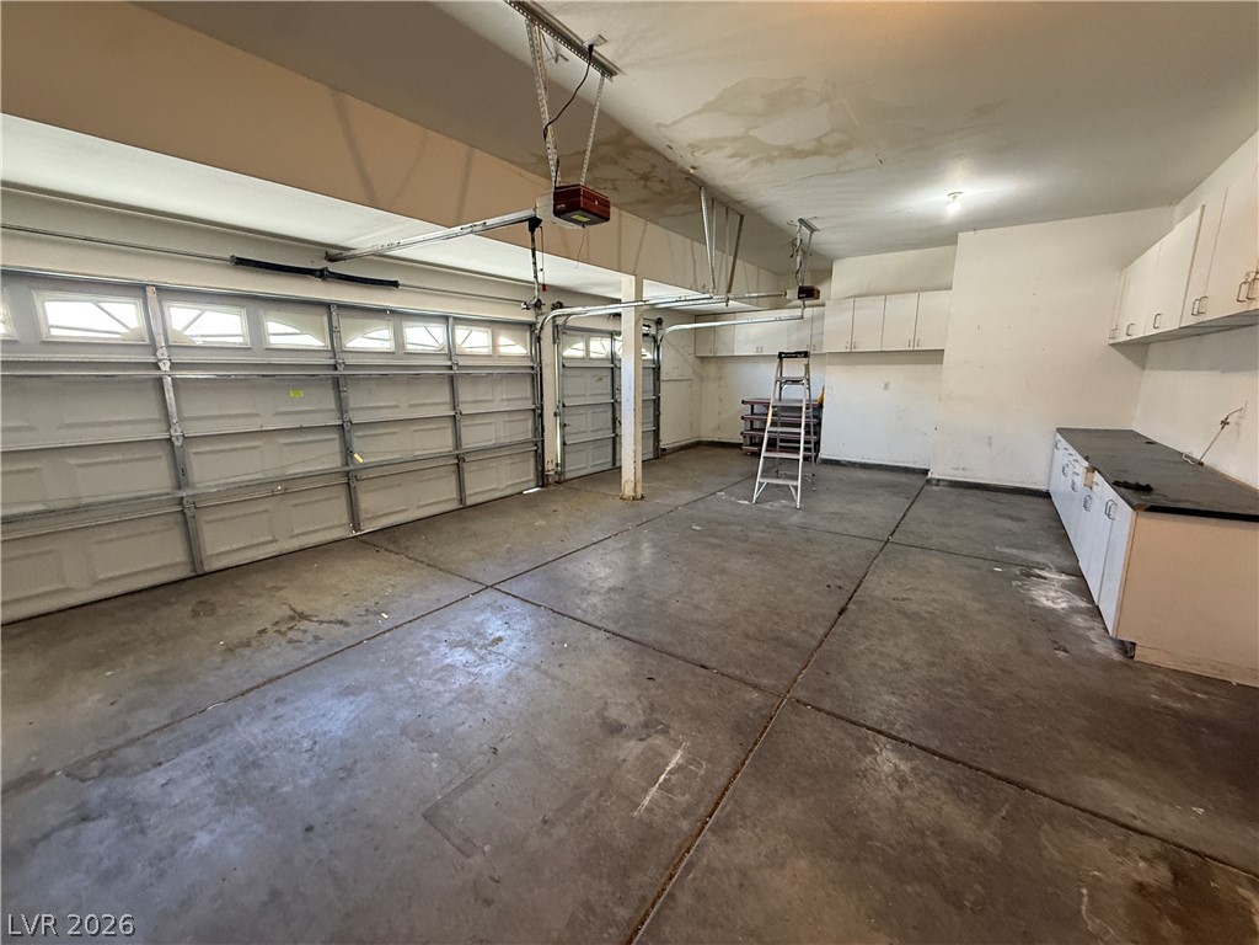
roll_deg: -0.5
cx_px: 630
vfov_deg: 85.7
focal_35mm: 14
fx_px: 509
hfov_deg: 102.1
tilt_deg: -12.1
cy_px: 472
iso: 400
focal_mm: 2.22
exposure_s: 1/60
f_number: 2.2
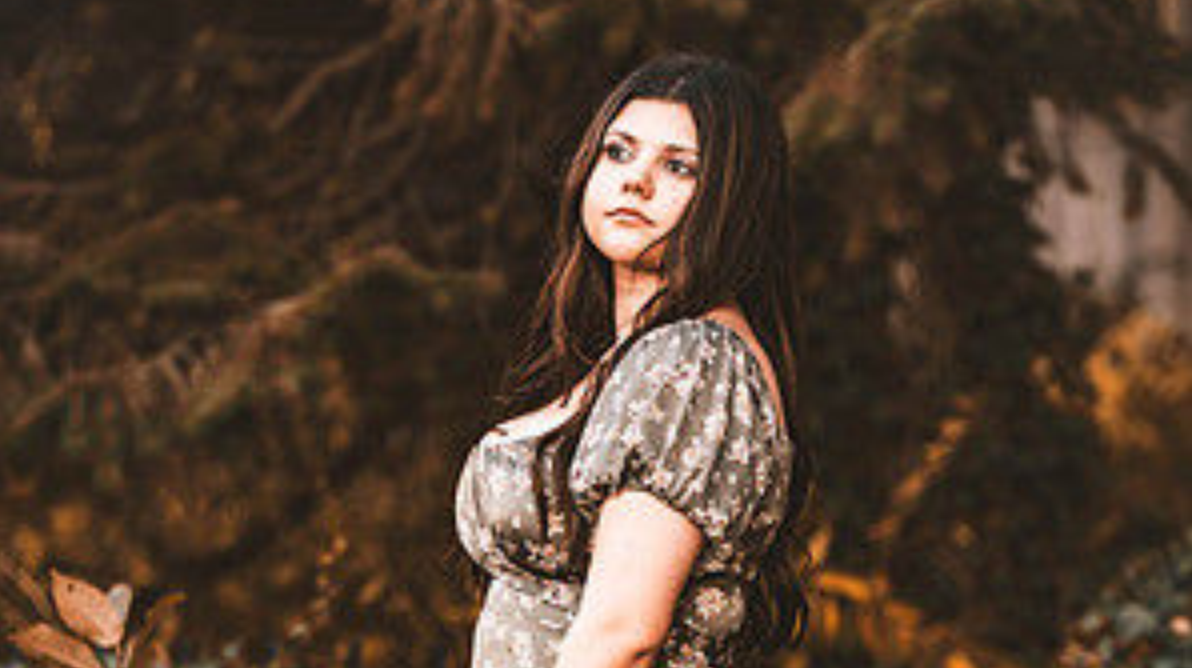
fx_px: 6000
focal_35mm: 190
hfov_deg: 11.3
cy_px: 620
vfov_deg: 6.4
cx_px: 596
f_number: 2.8
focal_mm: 120
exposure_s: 1/320
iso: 400
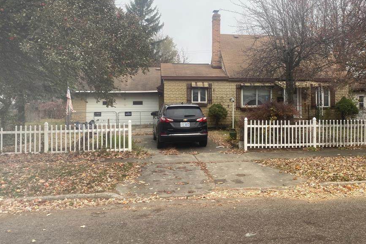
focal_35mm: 32
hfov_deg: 58.5
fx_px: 325
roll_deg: +0.8
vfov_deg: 41.1
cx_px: 209
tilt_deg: +0.5
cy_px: 110
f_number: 1.8
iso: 32
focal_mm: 4.25
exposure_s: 1/524
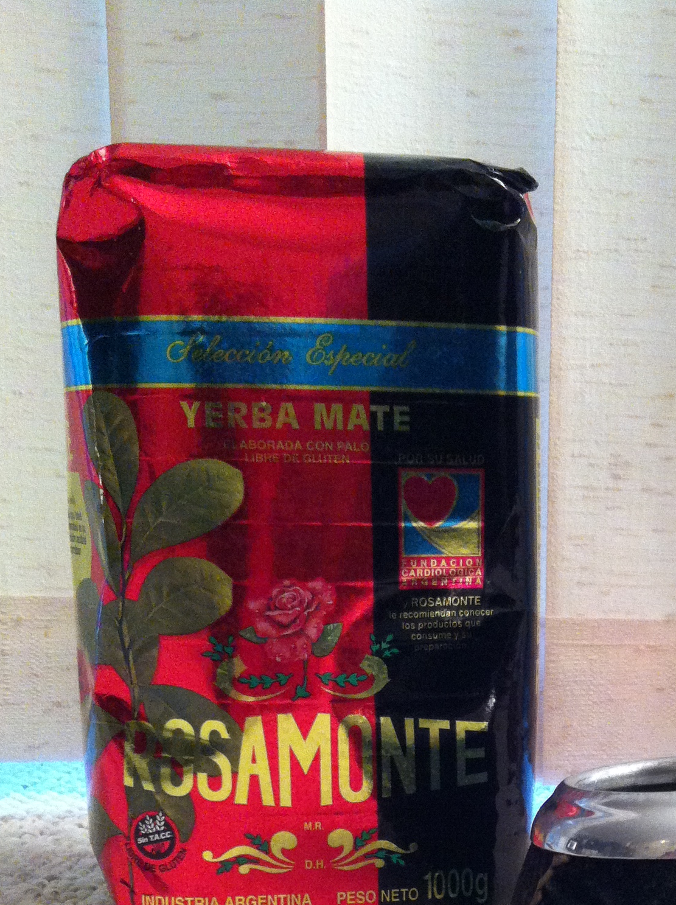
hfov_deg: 23.6
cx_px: 553
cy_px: 786
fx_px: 1592
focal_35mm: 61
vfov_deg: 30.5
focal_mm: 3.85
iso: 320
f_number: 2.8
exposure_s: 1/15
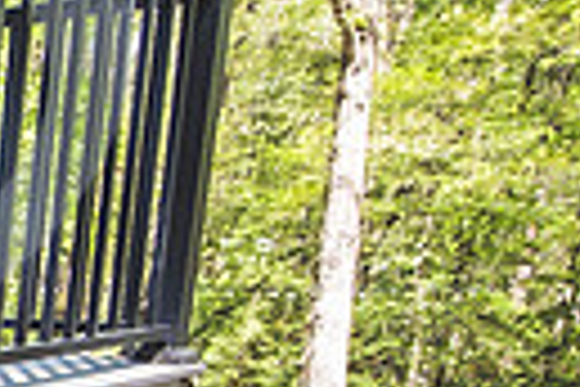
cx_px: -624
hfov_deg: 18.1
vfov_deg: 19.4
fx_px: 1079
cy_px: 436
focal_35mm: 67
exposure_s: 1/200
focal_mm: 14
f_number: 2.8
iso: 100
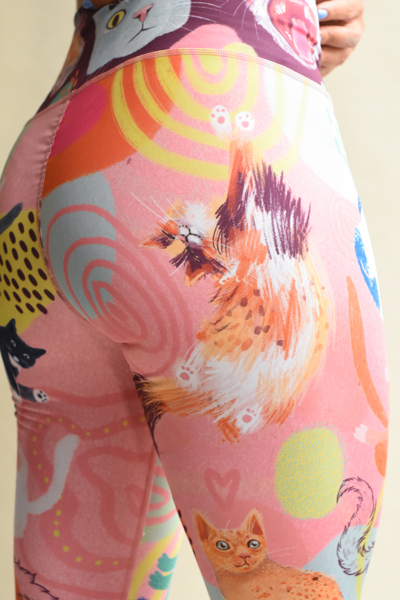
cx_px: 200
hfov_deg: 18.2
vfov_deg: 27.0
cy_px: 300
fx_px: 1250
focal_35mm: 75
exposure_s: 1/400
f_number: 5
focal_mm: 50
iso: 2500
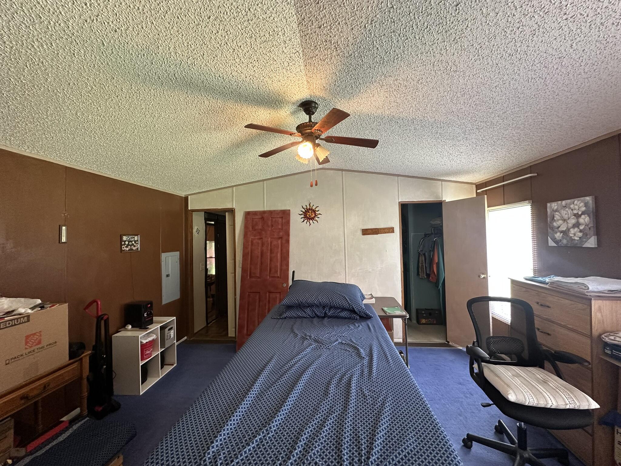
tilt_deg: +1.9
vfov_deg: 85.7
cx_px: 310
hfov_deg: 102.1
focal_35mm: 14
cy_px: 233
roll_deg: +1.1
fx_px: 251
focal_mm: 2.22
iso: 250
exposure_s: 1/60
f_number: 2.2
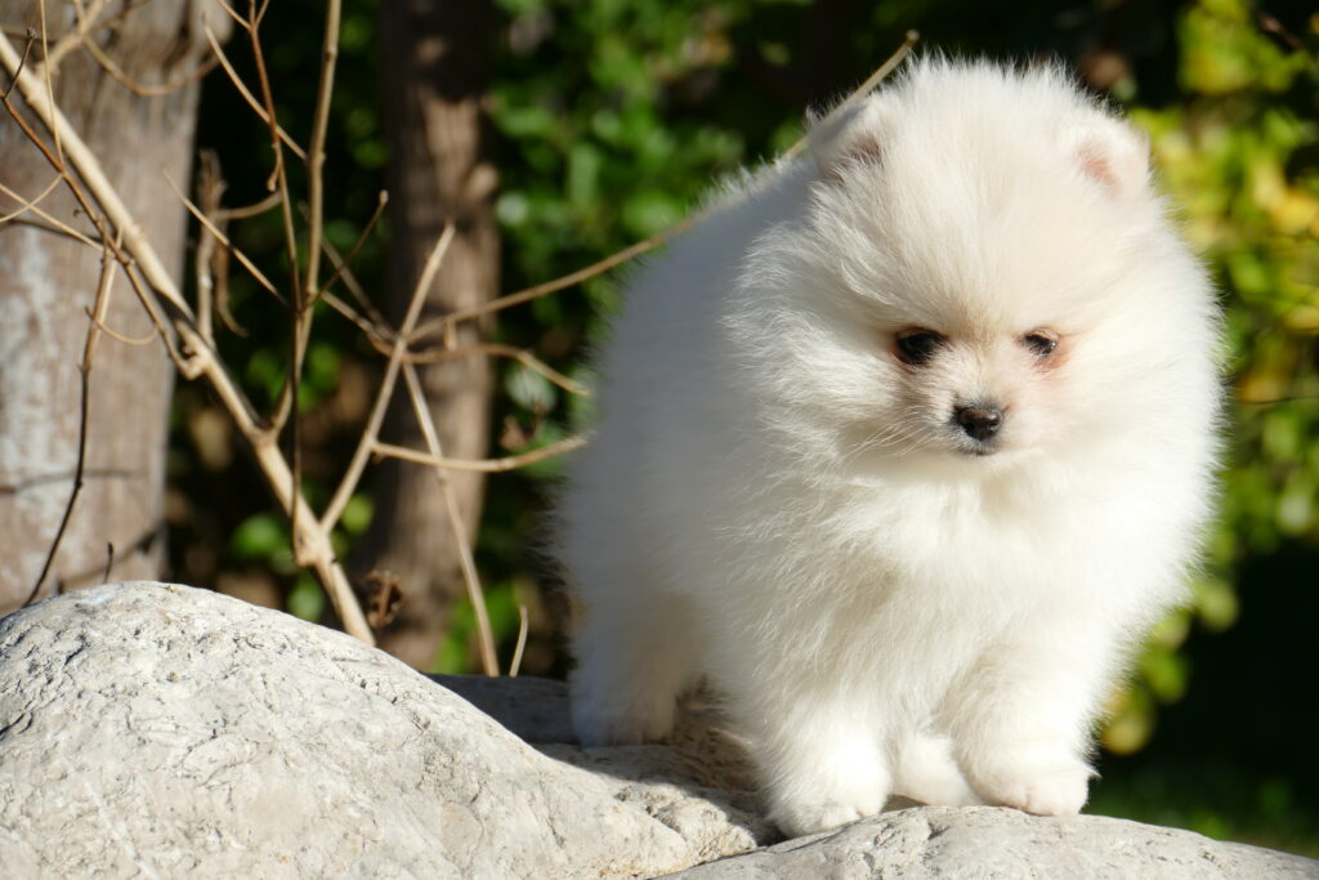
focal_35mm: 235
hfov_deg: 8.8
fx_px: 8611
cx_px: 660
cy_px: 440
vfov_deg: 5.8
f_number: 4
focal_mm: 85.83
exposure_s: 1/1300
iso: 125
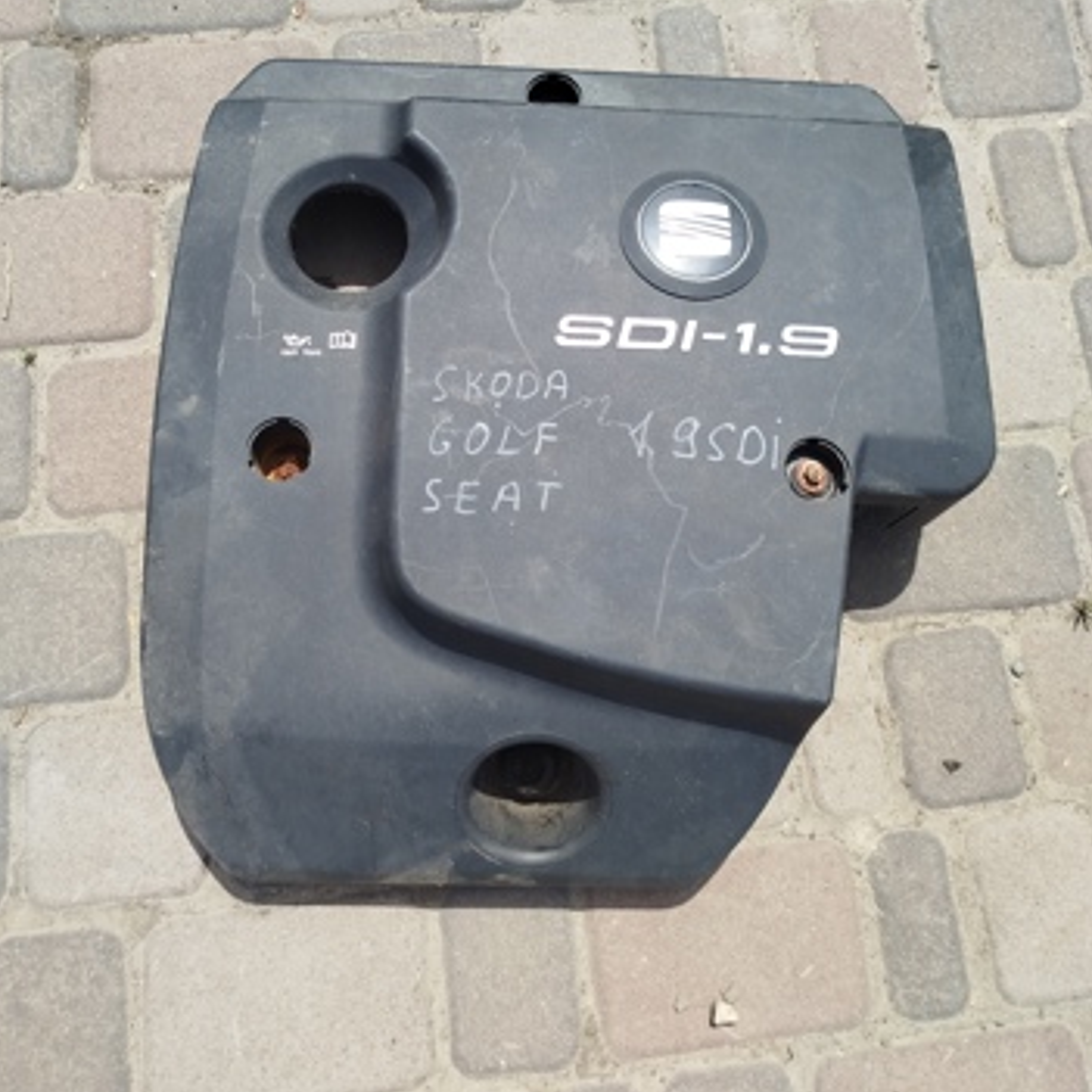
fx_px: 1035
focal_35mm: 29
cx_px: 537
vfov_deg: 54.8
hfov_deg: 55.6
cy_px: 395
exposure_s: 1/597
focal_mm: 5.31
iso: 50
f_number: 1.7
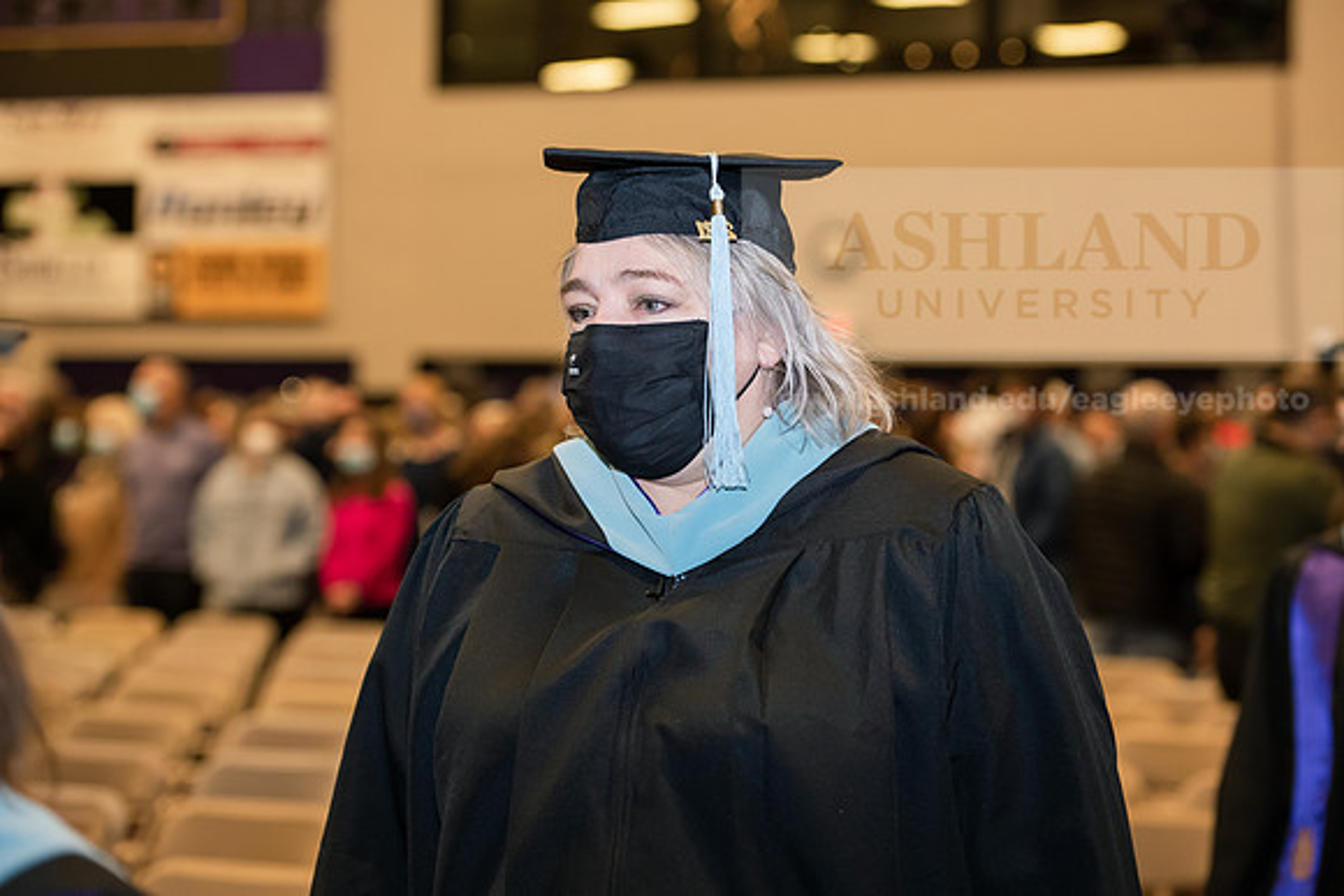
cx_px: 672
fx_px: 3659
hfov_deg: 20.8
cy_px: 448
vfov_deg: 14.0
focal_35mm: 98
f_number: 4
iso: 1600
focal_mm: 98
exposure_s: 1/200
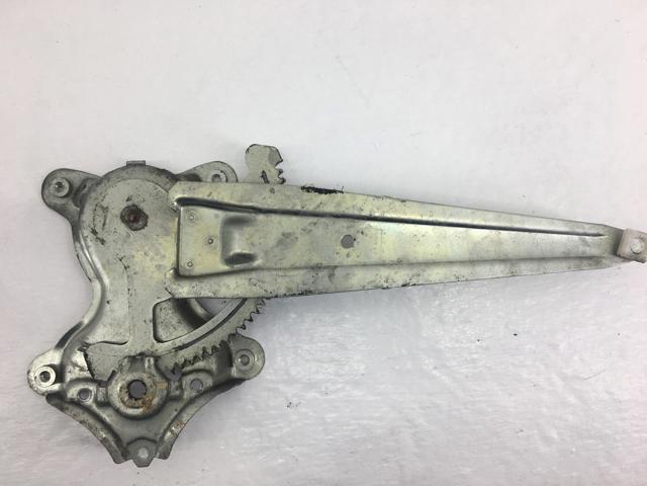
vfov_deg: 48.2
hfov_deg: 61.7
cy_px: 243
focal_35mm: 29
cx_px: 324
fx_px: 542
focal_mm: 4.15
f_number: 2.2
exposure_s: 1/100
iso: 32
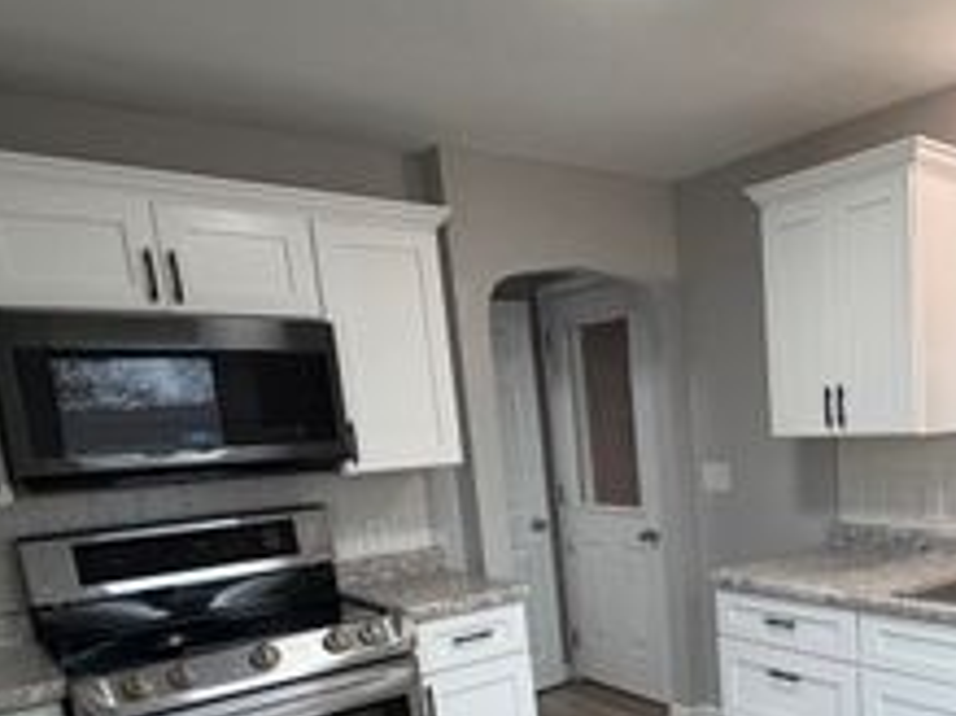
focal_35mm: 32
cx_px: 794
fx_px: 883
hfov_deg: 52.3
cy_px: 565
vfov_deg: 42.3
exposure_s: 1/120
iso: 320
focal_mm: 2.22
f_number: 2.2
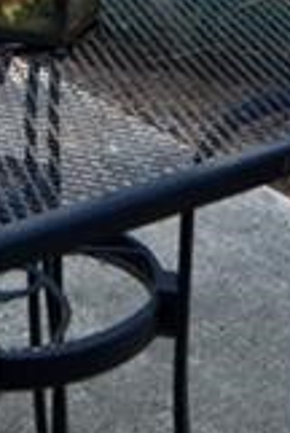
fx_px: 1372
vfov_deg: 15.0
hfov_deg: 12.1
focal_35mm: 114
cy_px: -405
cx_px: 199
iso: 125
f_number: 6.3
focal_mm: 12
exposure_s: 1/125
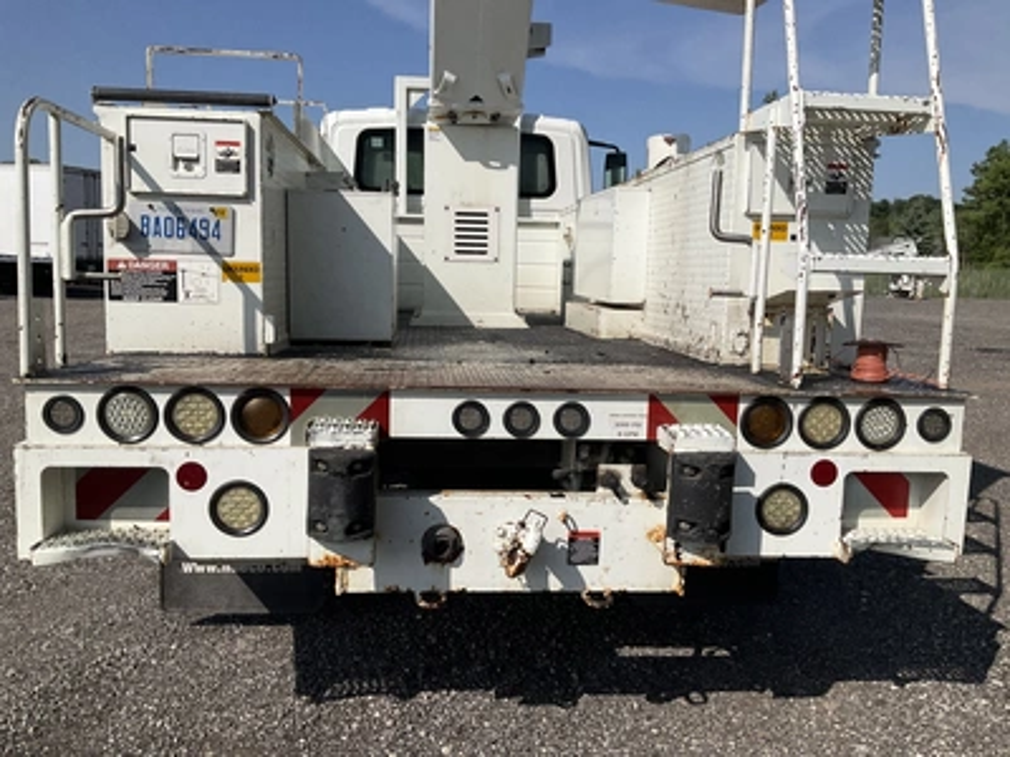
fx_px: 846
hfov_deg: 61.7
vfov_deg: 48.2
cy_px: 378
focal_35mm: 29
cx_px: 505
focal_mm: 3
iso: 25
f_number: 1.8
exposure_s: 1/3534
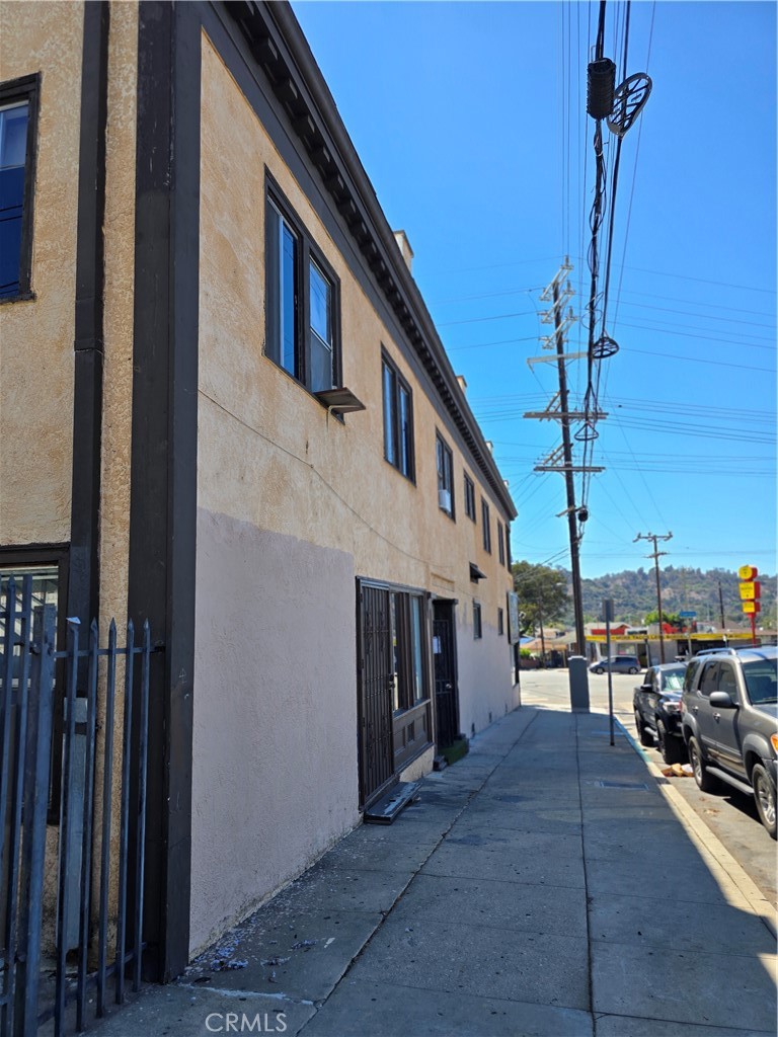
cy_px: 518
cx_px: 389
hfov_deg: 58.9
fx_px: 689
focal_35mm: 23
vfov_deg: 73.9
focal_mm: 6.3
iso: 16
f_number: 1.7
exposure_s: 1/719
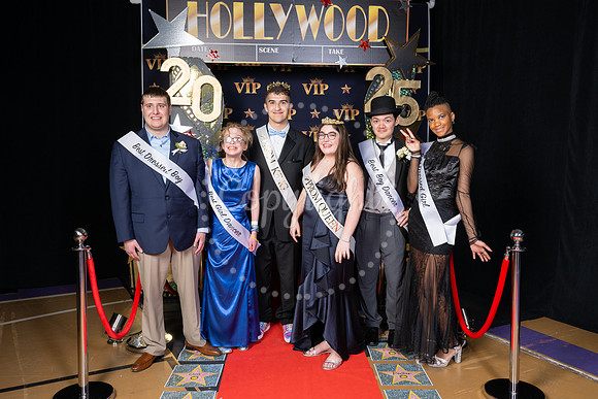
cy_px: 200
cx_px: 299
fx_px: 507
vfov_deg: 43.0
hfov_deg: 61.1
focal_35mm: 30
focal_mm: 30.5
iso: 400
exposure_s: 1/125
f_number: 8
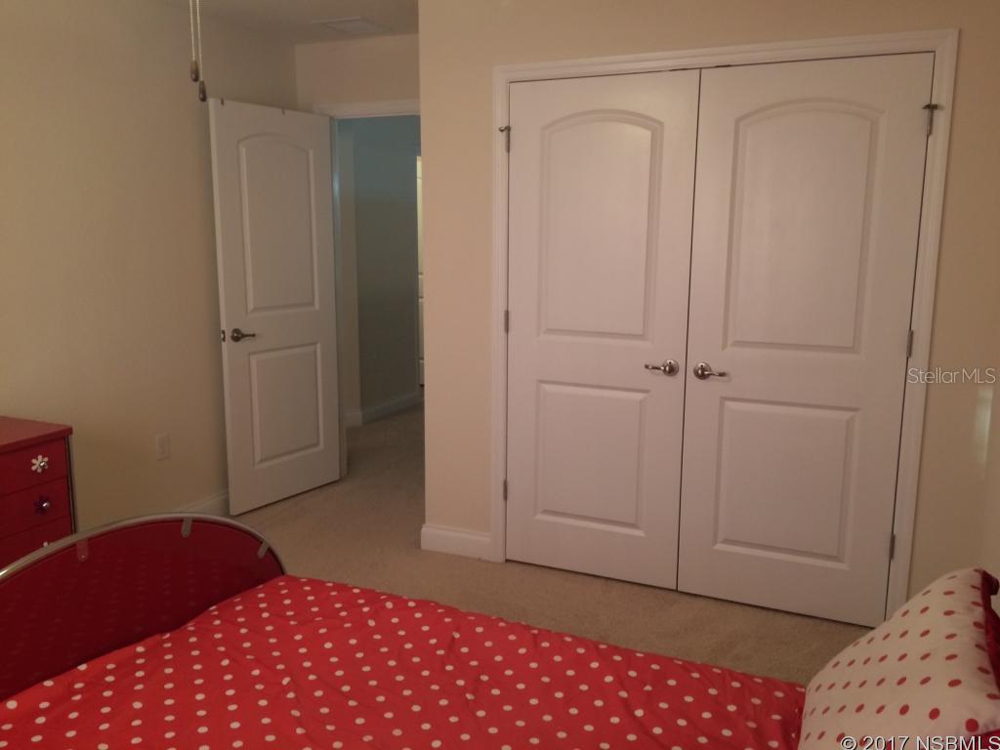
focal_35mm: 29
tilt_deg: -10.7
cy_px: 375
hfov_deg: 61.7
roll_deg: -0.5
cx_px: 500
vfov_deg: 48.2
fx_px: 838
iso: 100
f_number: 2.2
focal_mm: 4.15
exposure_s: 1/30
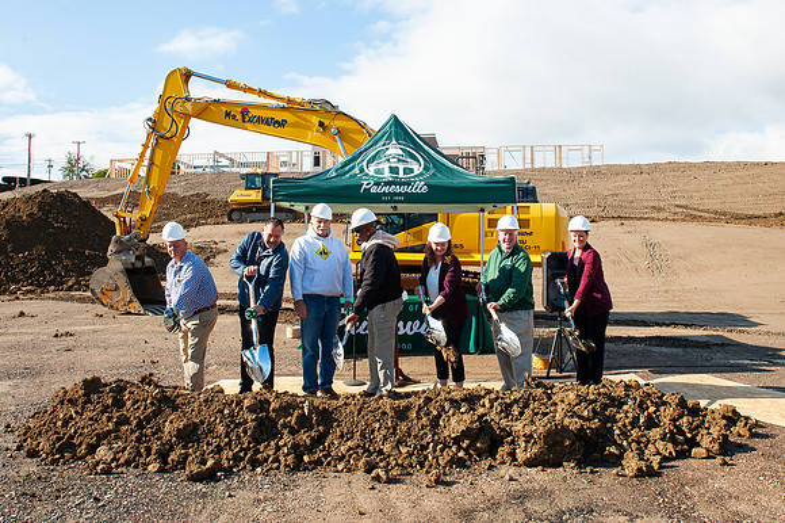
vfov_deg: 45.1
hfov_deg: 64.0
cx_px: 411
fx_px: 628
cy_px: 231
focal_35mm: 29
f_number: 16
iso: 400
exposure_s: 1/200
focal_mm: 24
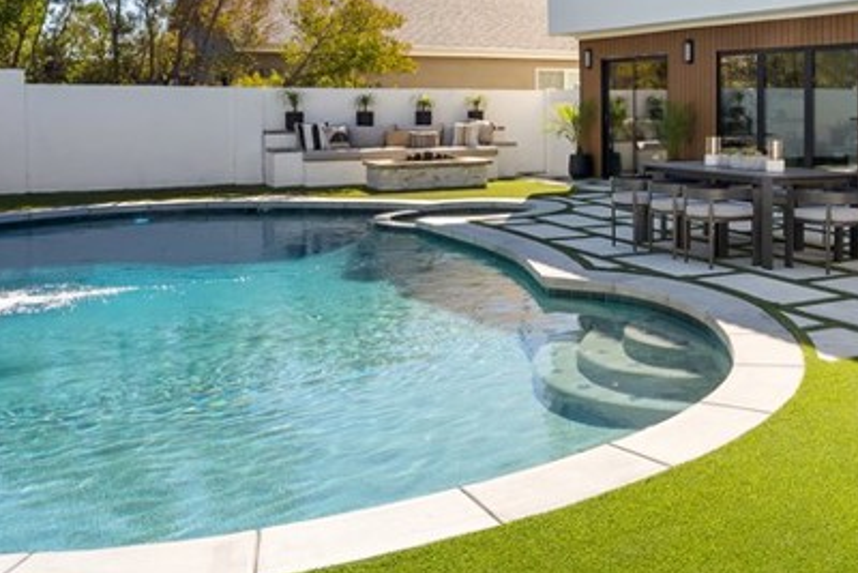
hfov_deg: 43.3
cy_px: 113
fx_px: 977
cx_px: 772
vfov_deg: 31.8
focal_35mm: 41
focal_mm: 16
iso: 320
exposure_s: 1/500
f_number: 9
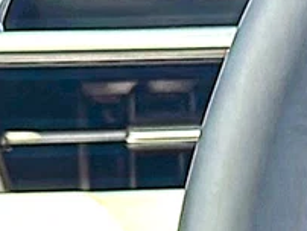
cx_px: 518
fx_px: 1536
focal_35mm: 173
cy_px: 382
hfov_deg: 10.8
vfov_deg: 8.4
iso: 64
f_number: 1.78
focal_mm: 6.86
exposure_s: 1/103
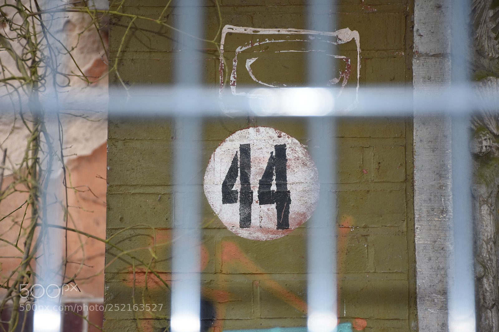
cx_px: 250
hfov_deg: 17.1
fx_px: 1663
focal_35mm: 120
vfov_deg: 11.4
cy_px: 166
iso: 220
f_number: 5.3
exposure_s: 1/125
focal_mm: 80
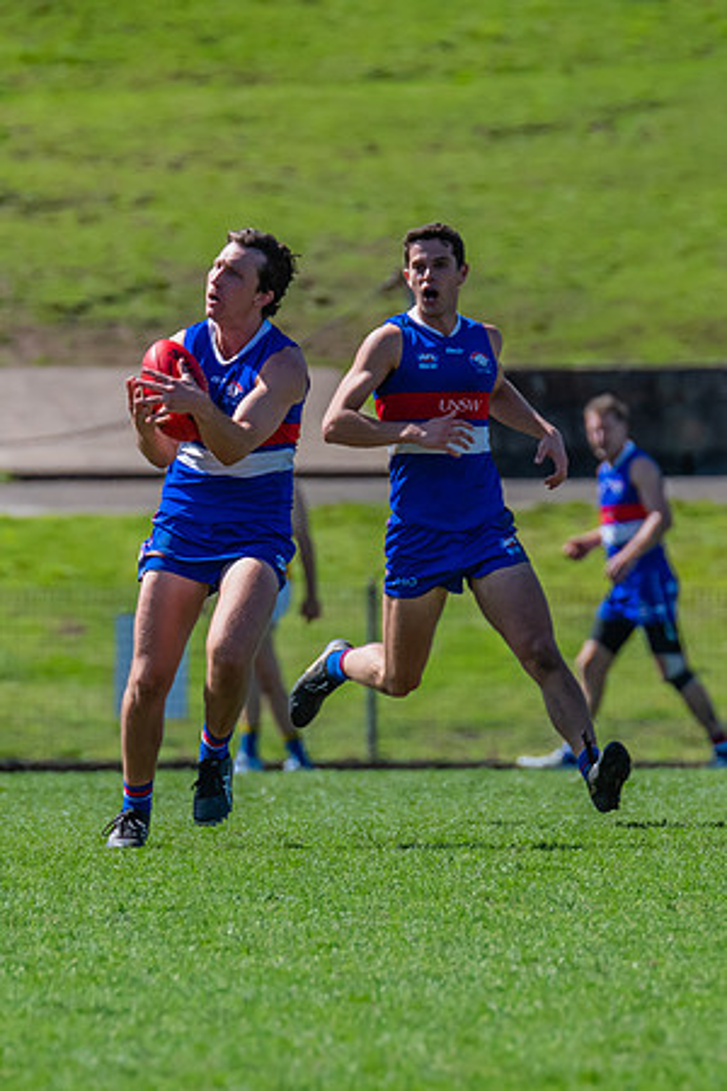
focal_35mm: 903
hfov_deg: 1.5
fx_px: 27341
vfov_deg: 2.3
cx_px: 291
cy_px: 549
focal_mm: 420
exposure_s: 1/2000
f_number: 6.3
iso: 800
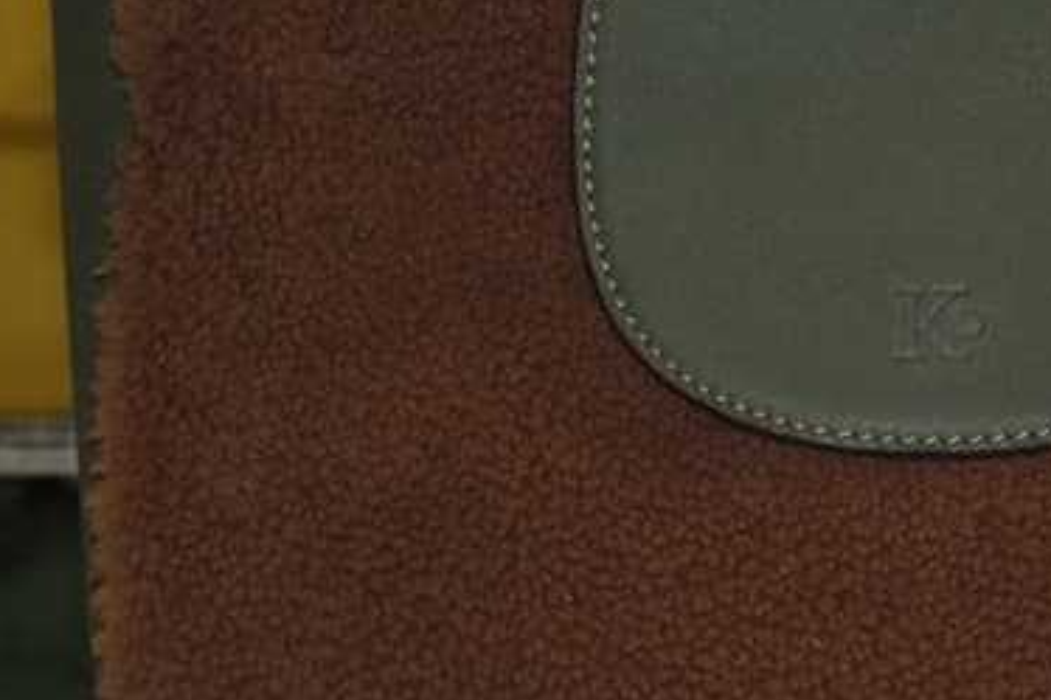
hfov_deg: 12.1
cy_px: 481
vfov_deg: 8.1
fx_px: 4920
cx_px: 843
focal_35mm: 169
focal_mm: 35
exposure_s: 1/60
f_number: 5
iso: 200
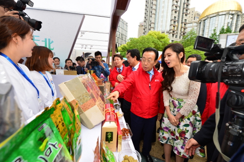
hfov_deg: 100.5
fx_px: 102
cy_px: 81
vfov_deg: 77.2
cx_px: 122
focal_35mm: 15
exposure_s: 1/250
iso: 500
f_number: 5.6
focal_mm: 15
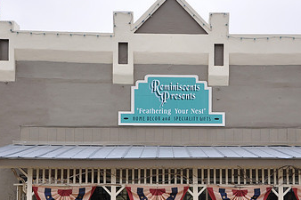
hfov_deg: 28.0
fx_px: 602
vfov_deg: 18.8
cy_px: 151
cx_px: 176
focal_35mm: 72
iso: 200
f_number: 5.6
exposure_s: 1/30
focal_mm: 28
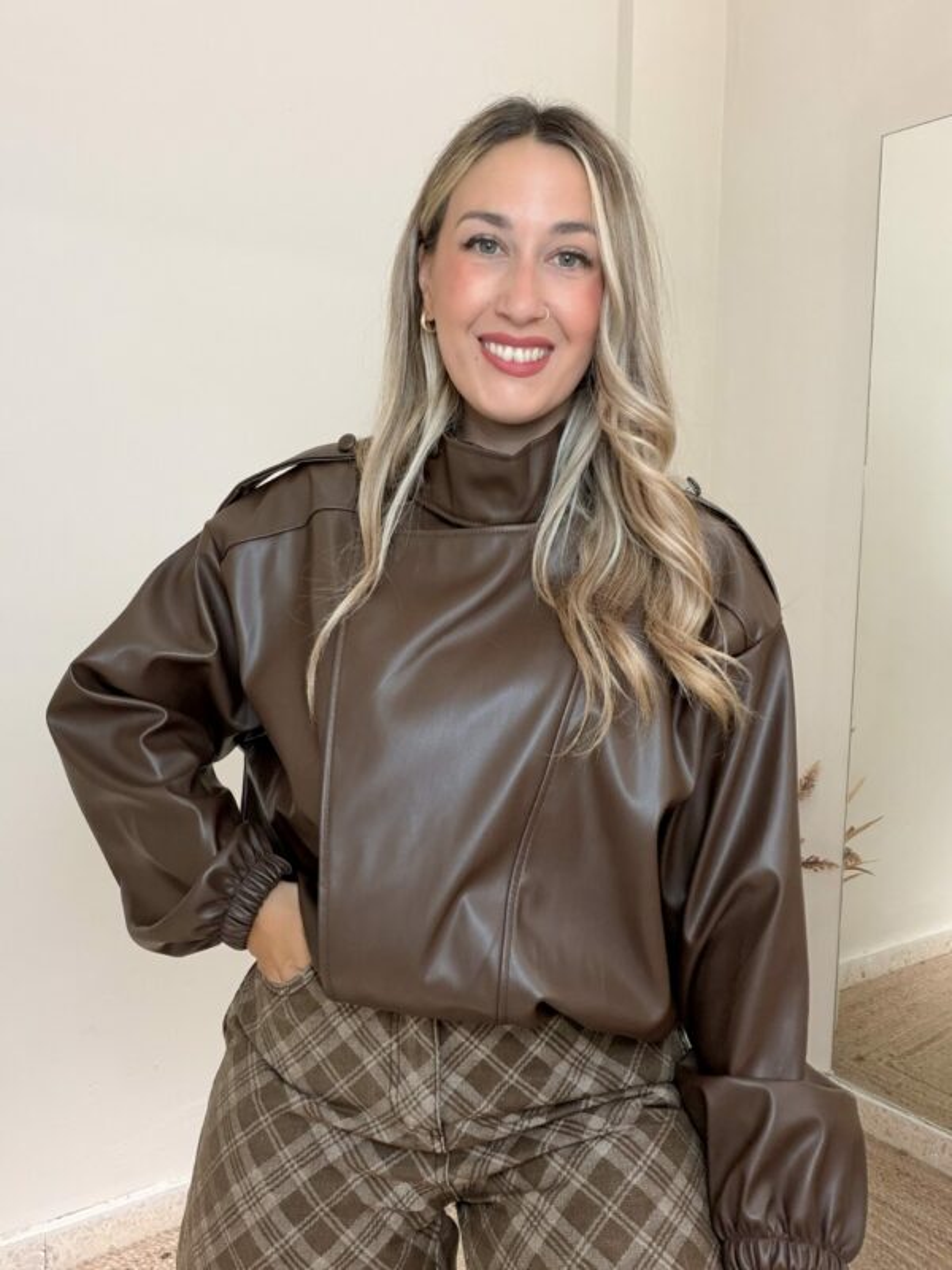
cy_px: 635
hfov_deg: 46.8
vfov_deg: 60.0
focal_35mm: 30
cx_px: 476
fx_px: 1100
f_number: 1.9
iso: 80
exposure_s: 1/61
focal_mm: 2.71
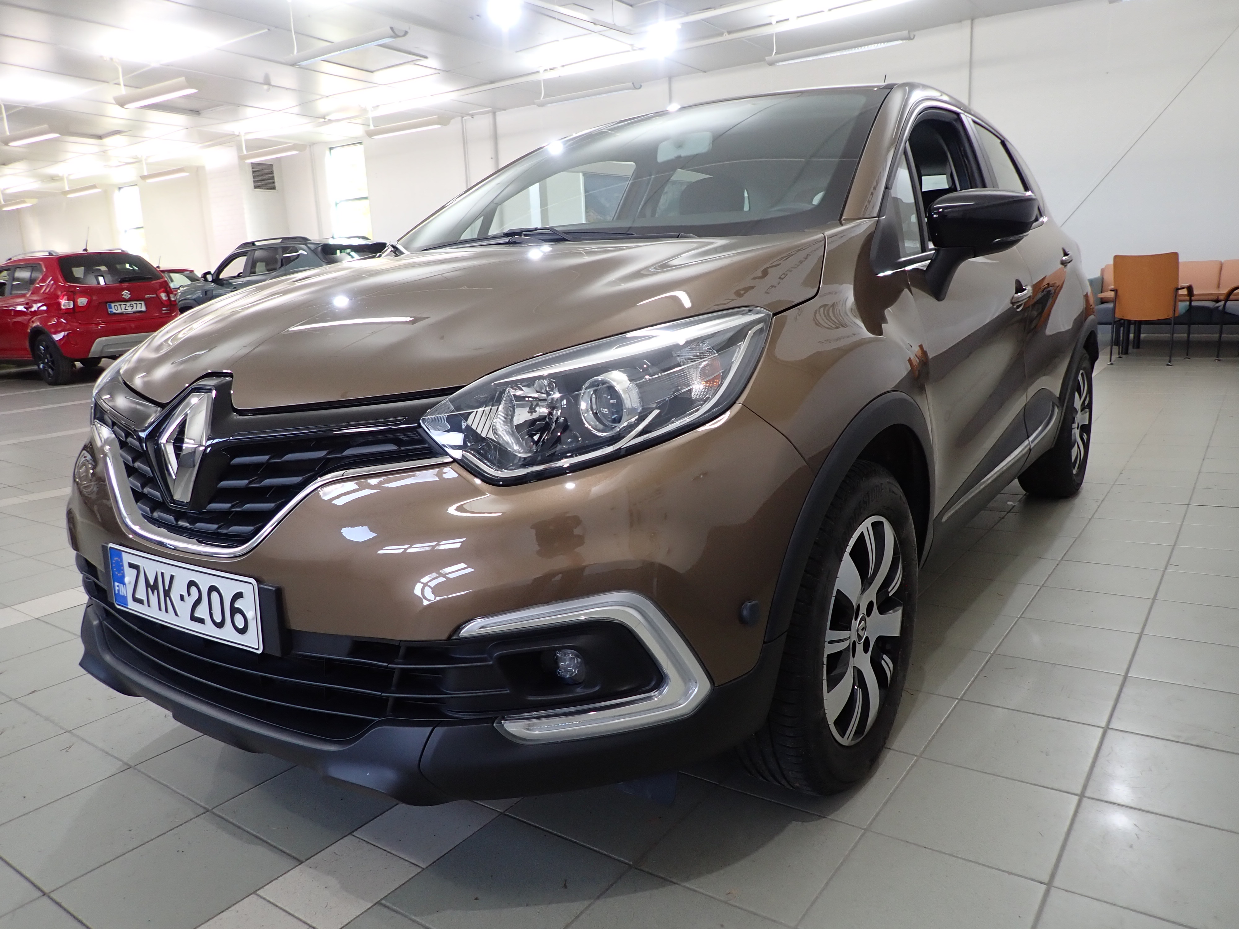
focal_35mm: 25
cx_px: 620
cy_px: 464
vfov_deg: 54.9
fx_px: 895
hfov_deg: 69.4
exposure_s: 1/60
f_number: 2
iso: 125
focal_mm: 4.5
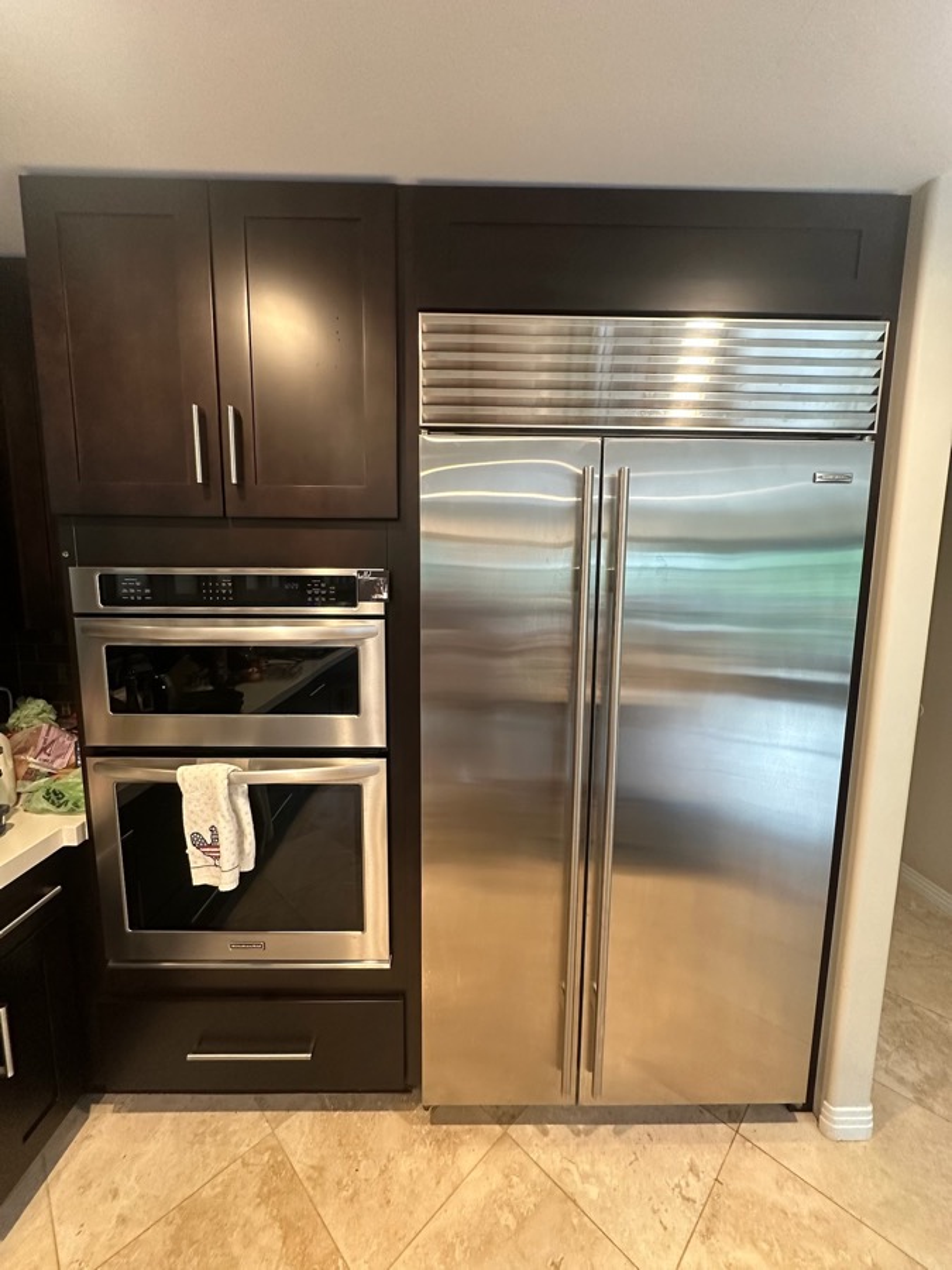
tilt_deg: -4.7
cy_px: 635
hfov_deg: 85.7
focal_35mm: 14
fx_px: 513
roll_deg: -2.1
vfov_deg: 102.1
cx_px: 476
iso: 320
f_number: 2.2
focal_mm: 2.22
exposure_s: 1/60
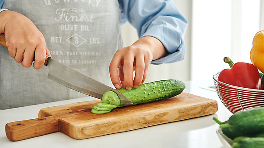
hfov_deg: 28.6
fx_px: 518
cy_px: 84
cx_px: 132
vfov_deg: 16.3
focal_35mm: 74
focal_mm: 70
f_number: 5.6
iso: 400
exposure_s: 1/320
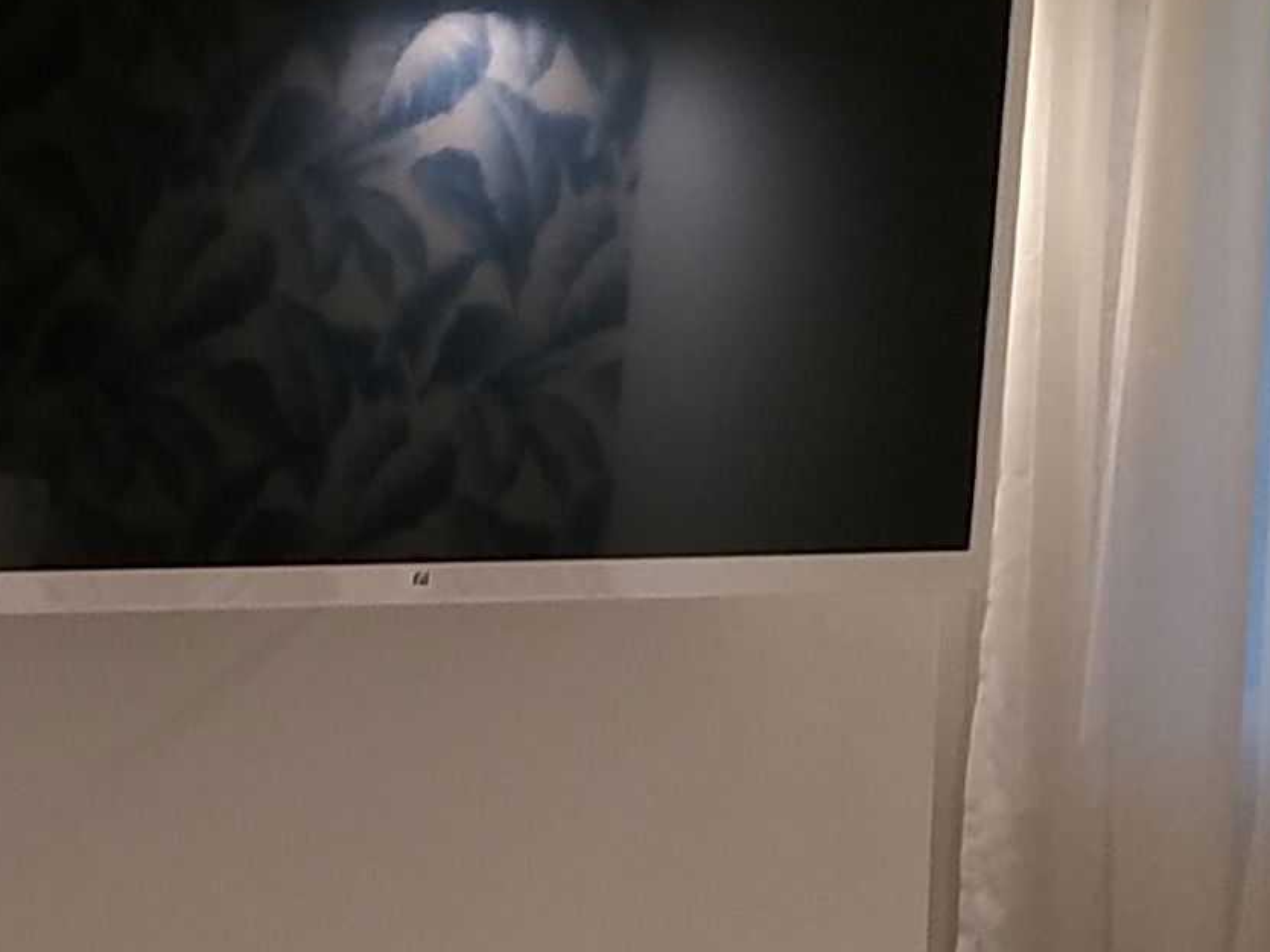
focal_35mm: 115
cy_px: 923
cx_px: 87
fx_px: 4219
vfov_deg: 12.7
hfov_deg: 16.8
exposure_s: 1/25
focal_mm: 3.94
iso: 400
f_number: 1.9
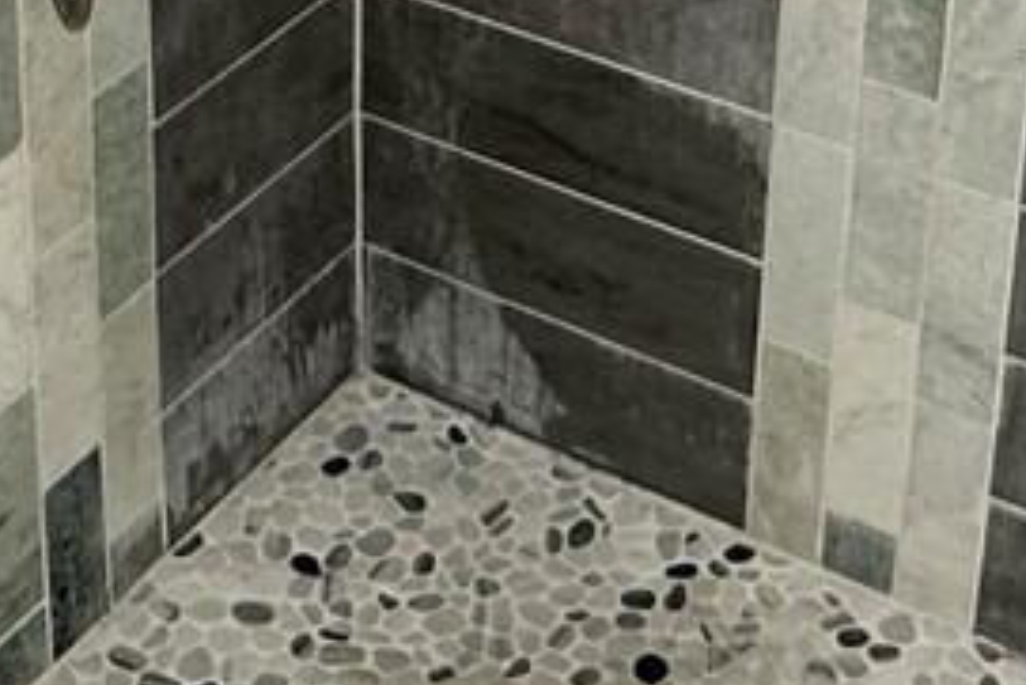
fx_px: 2452
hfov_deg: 23.5
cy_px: -503
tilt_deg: -18.5
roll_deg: -2.3
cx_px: 681
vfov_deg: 14.3
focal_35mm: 86
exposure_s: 1/120
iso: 250
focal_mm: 2.22
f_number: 2.2
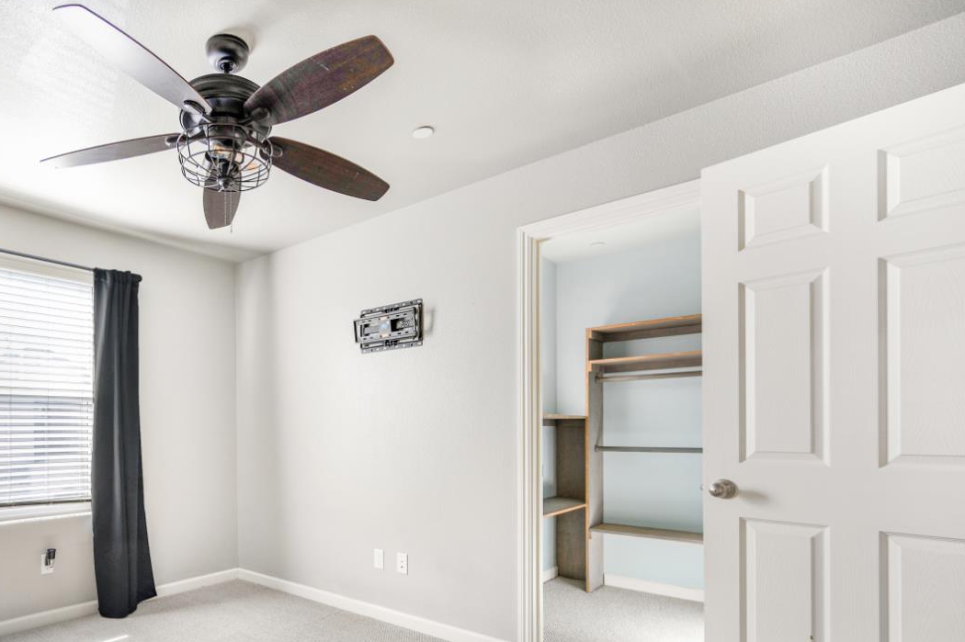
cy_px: 434
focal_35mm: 20
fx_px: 536
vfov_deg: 60.3
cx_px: 296
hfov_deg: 80.2
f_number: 4
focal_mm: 14
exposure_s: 1/40
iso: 400
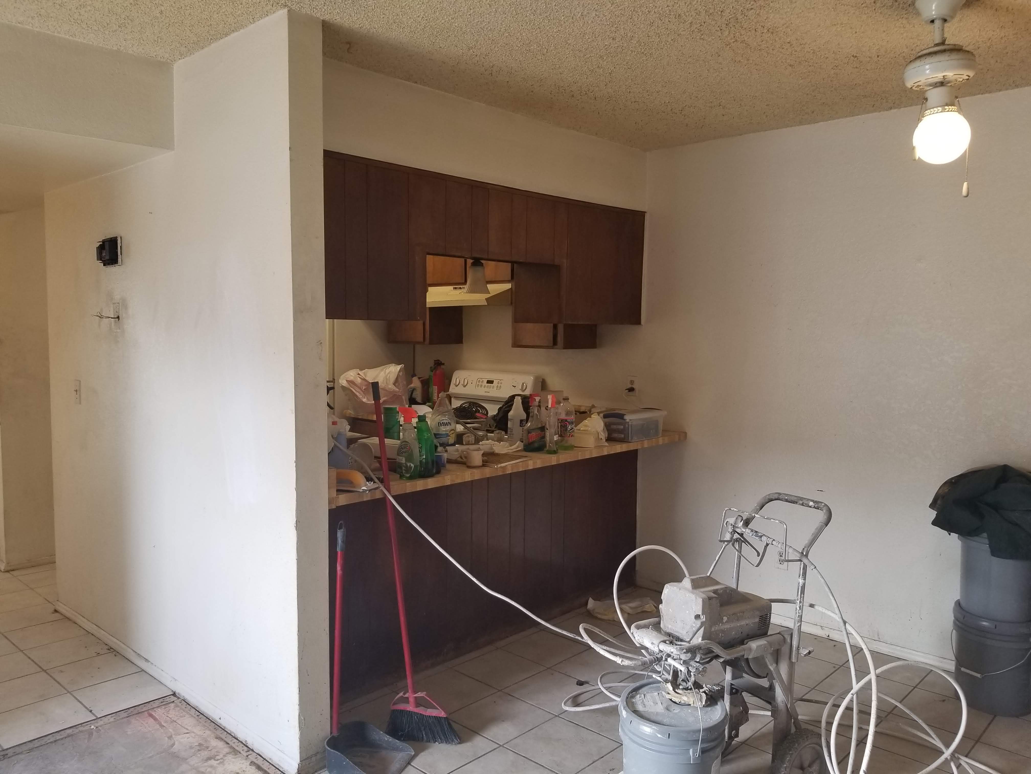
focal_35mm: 26
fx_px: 774
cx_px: 516
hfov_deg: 67.3
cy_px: 387
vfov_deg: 53.1
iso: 80
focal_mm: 4.3
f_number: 1.7
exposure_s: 1/60
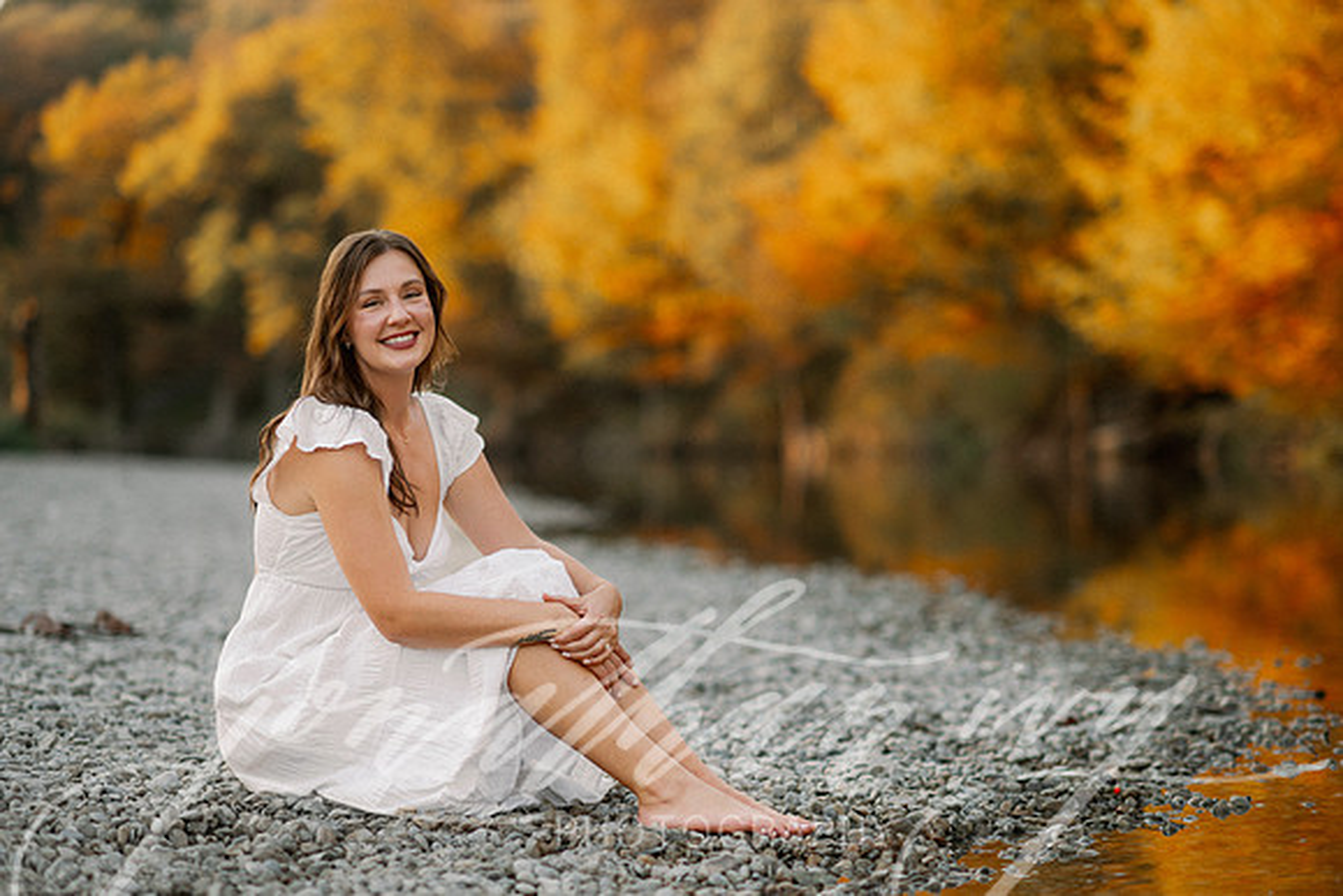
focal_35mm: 85
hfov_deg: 23.9
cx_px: 672
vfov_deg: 16.1
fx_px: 3172
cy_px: 448
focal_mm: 85
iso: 200
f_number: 2
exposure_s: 1/400
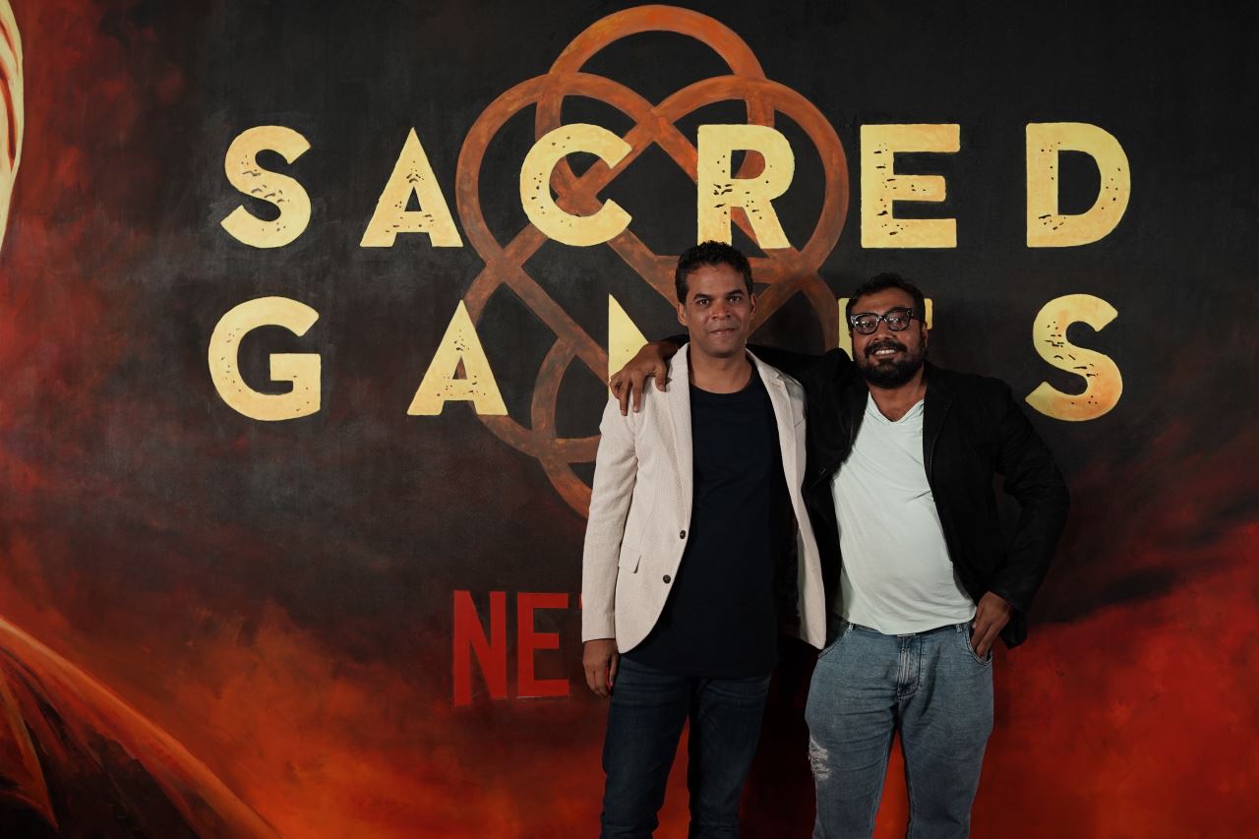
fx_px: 1224
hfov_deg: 54.4
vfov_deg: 37.8
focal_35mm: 35
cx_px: 630
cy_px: 420
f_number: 2
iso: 1000
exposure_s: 1/640
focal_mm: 35
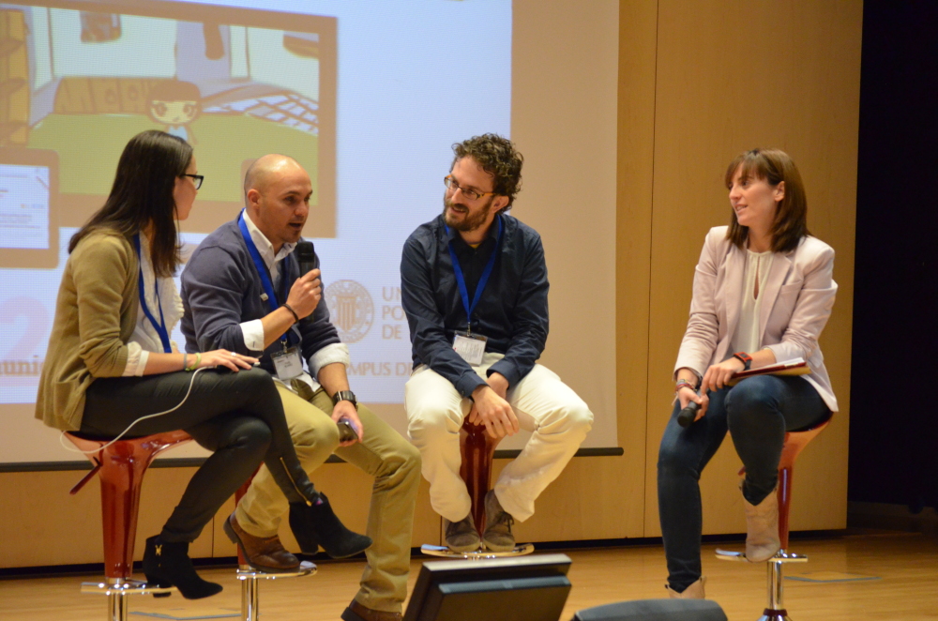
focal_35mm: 123
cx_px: 469
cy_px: 310
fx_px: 3198
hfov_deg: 16.7
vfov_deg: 11.1
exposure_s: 1/40
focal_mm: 82
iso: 3200
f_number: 5.6
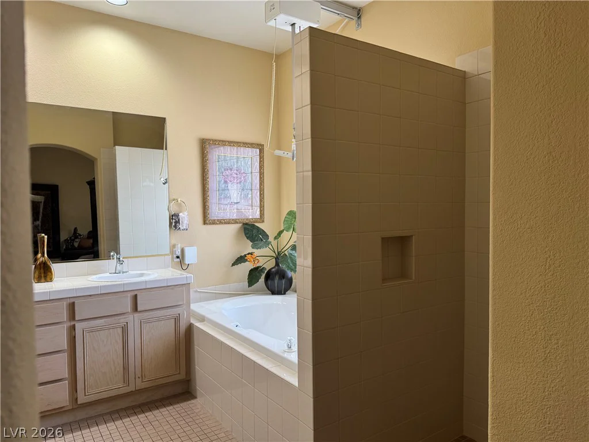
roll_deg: +0.3
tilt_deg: -2.7
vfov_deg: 56.8
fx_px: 408
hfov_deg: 71.6
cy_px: 221
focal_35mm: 24
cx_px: 294
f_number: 1.78
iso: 160
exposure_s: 1/60
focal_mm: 6.76
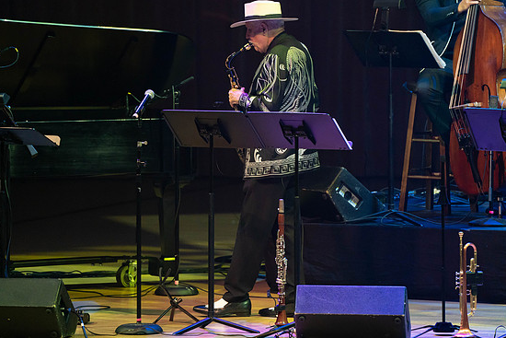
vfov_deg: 3.3
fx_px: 5933
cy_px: 163
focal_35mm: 422
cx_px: 247
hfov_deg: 4.9
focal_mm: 400
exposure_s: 1/160
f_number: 5.6
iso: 2500
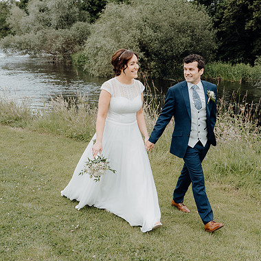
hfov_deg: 35.0
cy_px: 132
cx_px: 177
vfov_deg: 35.4
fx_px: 409
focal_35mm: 48
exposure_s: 1/200
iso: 125
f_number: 5
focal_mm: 37
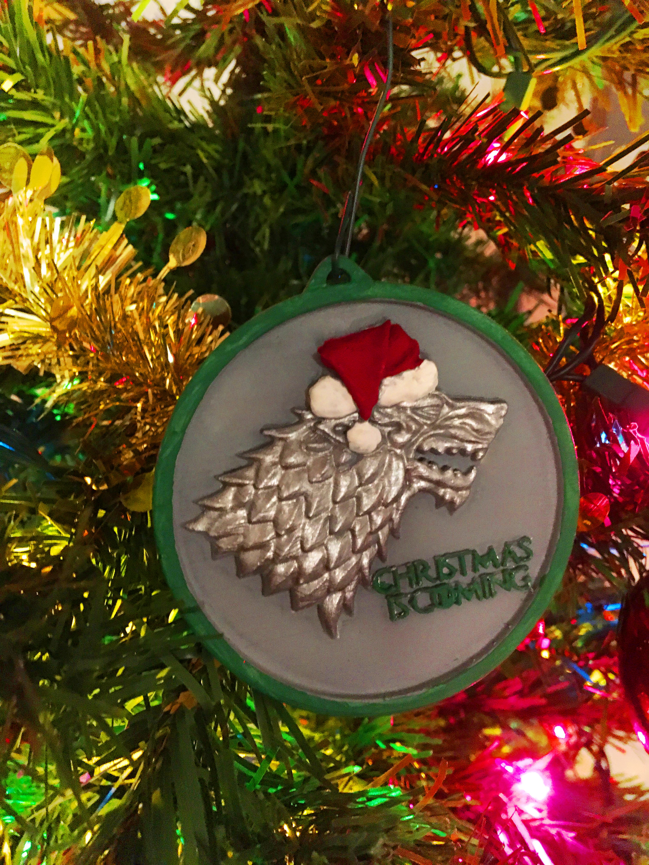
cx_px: 324
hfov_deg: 48.2
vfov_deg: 61.7
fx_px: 725
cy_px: 432
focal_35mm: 29
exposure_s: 1/15
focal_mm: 4.15
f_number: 2.2
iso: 500
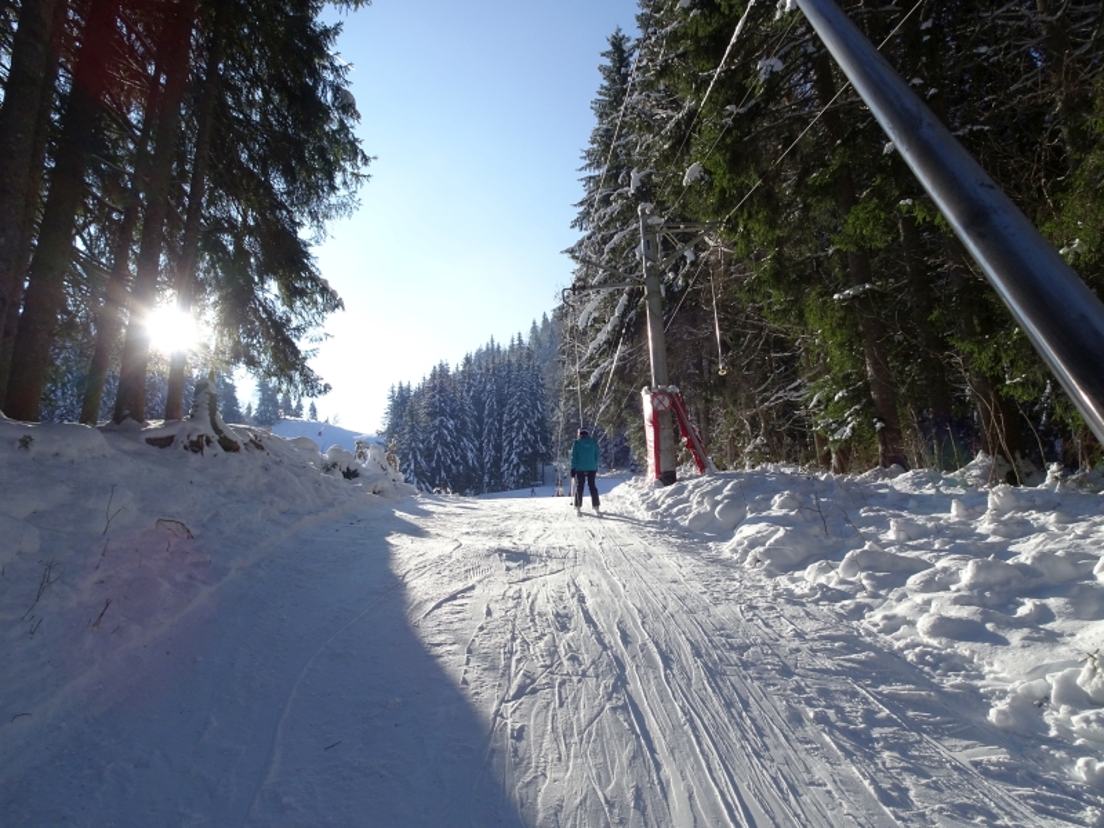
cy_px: 414
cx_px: 552
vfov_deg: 56.8
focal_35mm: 24
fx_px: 765
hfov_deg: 71.6
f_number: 3.5
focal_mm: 4.1
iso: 80
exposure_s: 1/1000
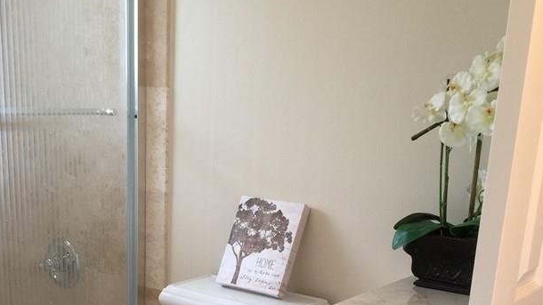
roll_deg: -1.3
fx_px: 763
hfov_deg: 38.9
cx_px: 205
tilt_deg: -16.7
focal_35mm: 53
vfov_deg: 21.5
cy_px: 330
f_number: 2.2
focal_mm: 4.15
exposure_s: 1/40
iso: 32
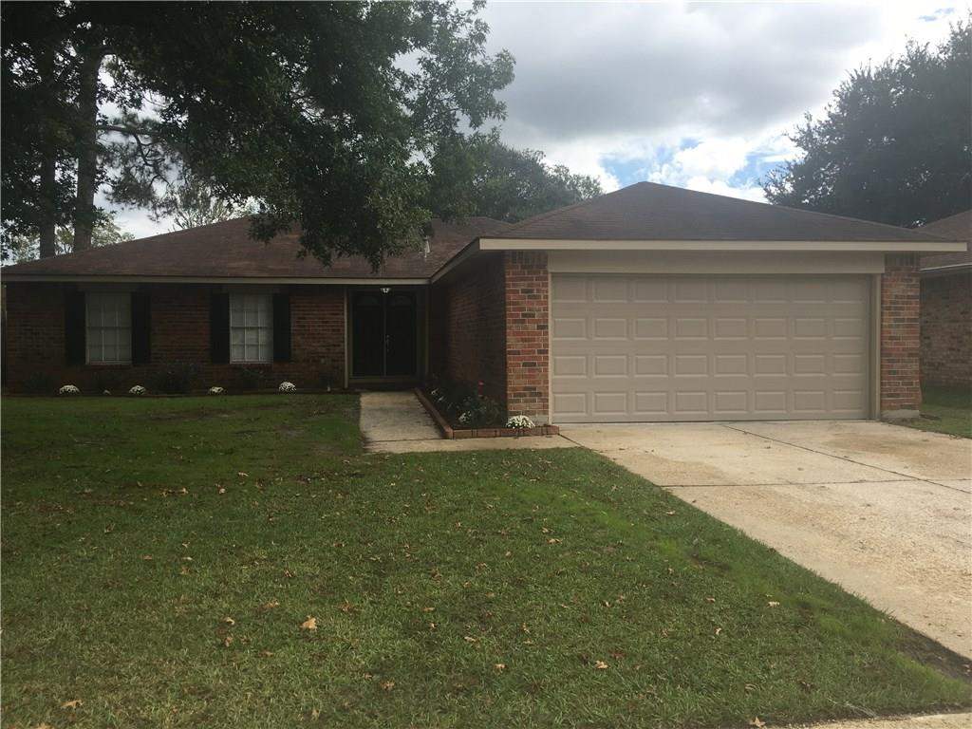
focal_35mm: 29
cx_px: 486
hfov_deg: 61.7
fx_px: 814
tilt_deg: -0.4
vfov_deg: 48.2
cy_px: 364
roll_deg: +0.3
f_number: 2.2
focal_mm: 4.15
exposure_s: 1/986
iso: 25
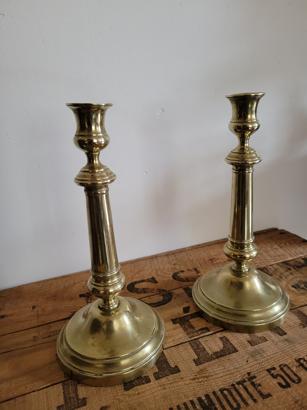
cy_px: 205
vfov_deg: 67.3
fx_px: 307
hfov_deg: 53.1
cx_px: 154
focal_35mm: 26
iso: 640
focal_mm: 5.4
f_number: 1.8
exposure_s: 1/50
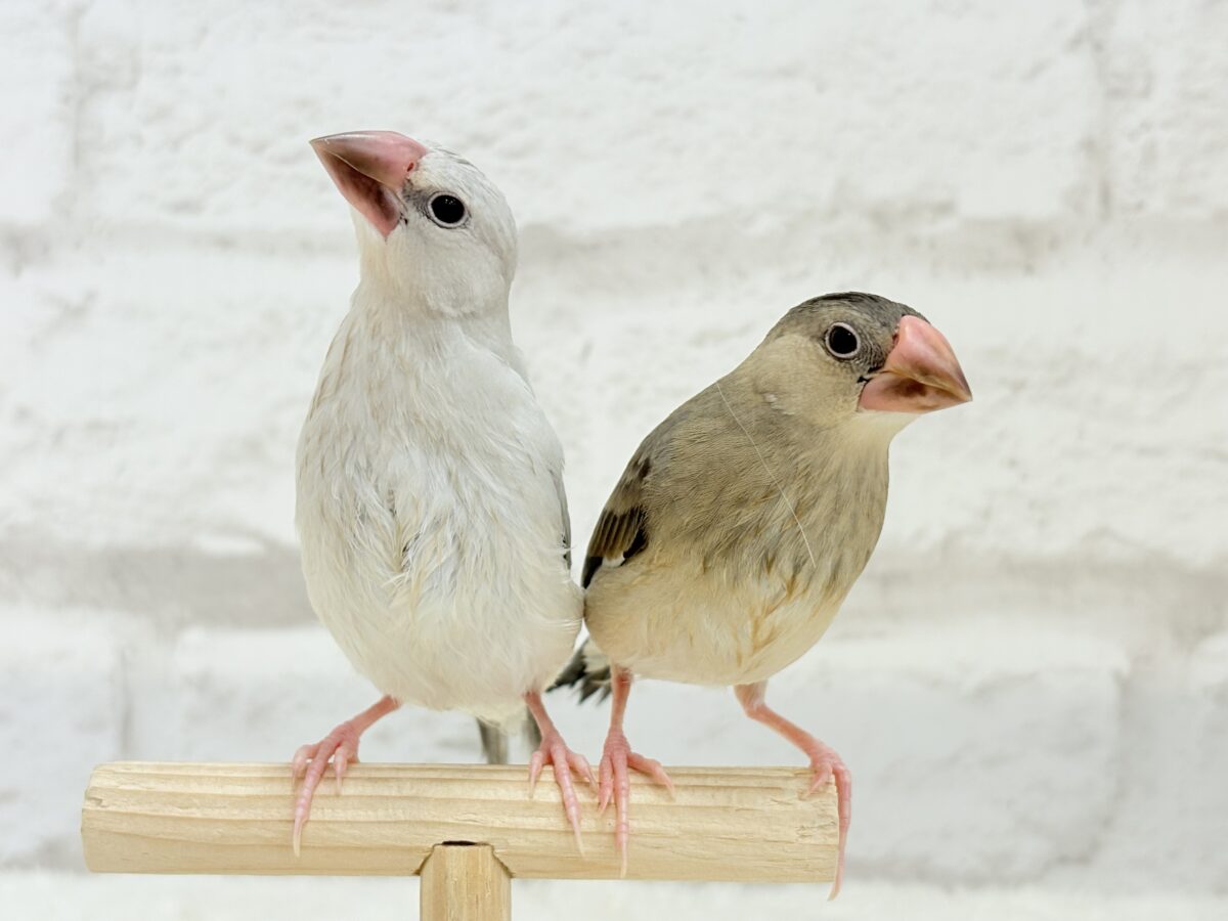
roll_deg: +0.9
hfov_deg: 36.8
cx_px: 614
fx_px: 1845
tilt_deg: -1.5
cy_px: 460
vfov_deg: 28.0
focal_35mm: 52
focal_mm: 5.96
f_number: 1.6
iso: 32
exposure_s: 1/50
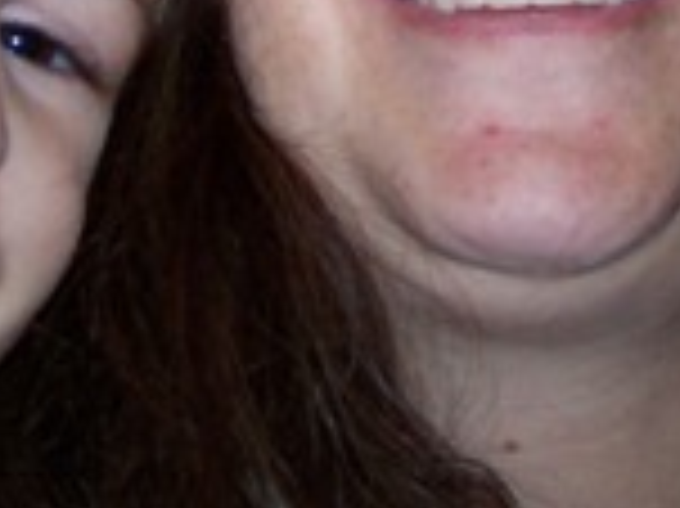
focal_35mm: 113
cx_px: 270
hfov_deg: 17.4
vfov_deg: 12.7
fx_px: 2218
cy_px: -139
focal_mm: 6.3
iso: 80
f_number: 2.8
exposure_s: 1/60
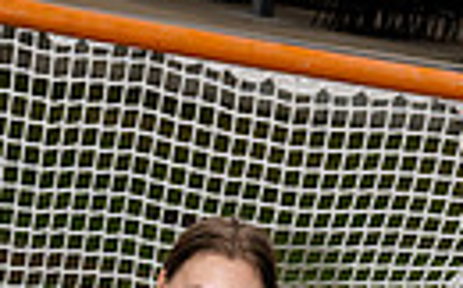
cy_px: 718
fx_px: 1954
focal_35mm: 155
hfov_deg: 13.4
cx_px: 75
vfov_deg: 7.8
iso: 200
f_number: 9
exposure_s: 1/250
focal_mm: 44
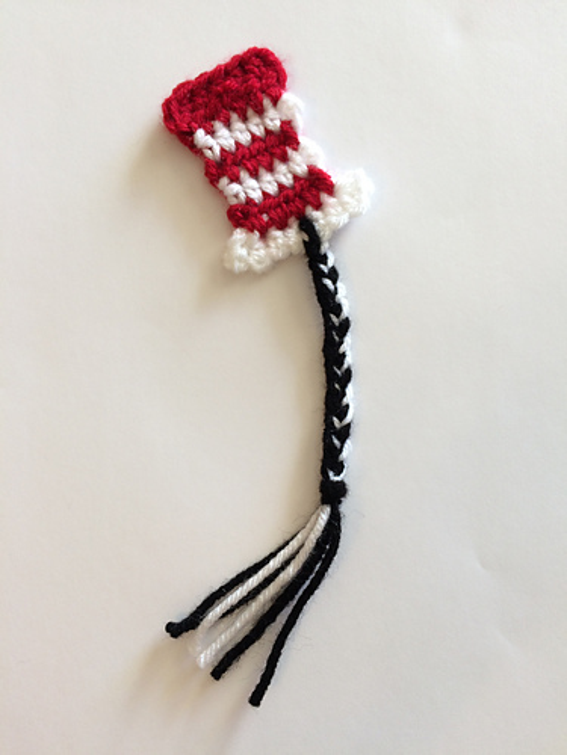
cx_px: 284
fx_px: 633
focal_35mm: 29
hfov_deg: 48.2
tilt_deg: -85.3
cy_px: 378
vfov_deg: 61.7
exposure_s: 1/60
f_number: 2.2
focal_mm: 4.15
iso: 40
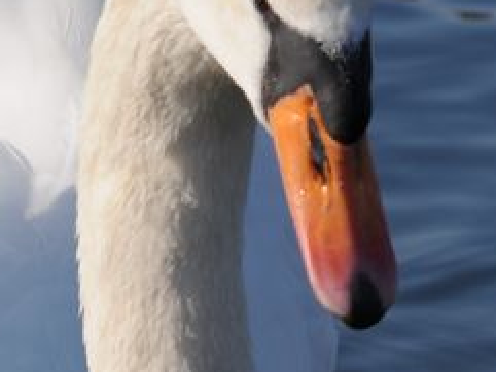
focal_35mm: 1225
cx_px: -132
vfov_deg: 1.2
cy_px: 280
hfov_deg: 1.6
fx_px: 17561
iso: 200
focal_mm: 200
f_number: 8
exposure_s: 1/800
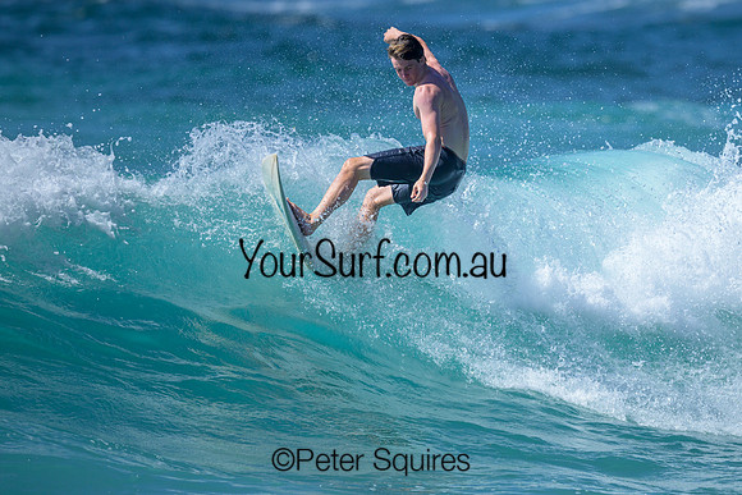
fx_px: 22674
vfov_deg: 1.3
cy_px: 294
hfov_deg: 1.9
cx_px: 510
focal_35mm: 1100
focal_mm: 800
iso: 280
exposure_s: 1/2500
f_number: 6.3
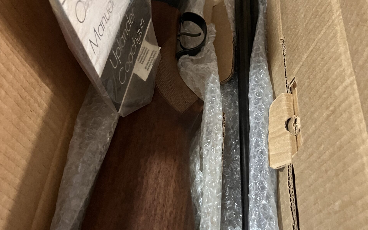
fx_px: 371
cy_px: 108
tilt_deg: -56.9
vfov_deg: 34.4
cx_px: 184
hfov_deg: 52.7
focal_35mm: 37
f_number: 1.6
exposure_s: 1/30
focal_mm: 5.1
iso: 500
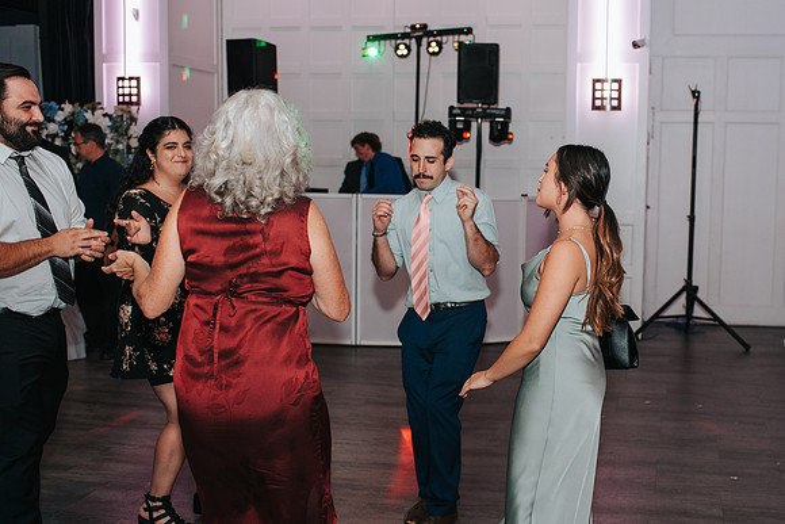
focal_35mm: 46
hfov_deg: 41.9
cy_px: 287
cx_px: 516
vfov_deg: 29.0
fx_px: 1013
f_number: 2.8
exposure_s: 1/200
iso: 1000
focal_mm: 35
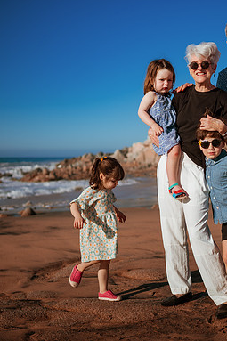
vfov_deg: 37.5
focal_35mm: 53
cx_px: 158
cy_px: 170
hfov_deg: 25.3
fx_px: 502
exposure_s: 1/8000
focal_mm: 35
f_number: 1.8
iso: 50
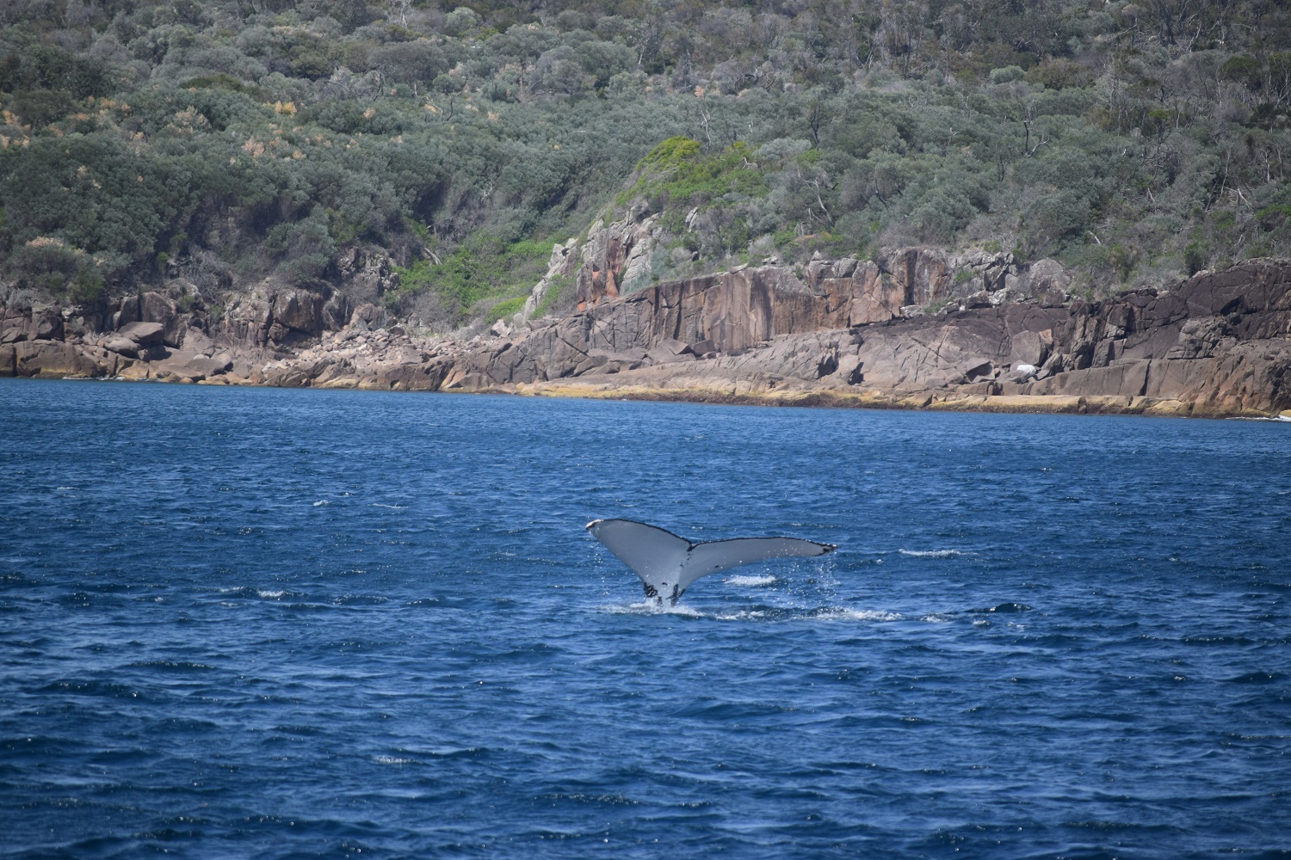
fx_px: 10757
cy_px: 430
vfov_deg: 4.6
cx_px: 646
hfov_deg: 6.9
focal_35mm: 300
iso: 400
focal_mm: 200
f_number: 6.3
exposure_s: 1/1600
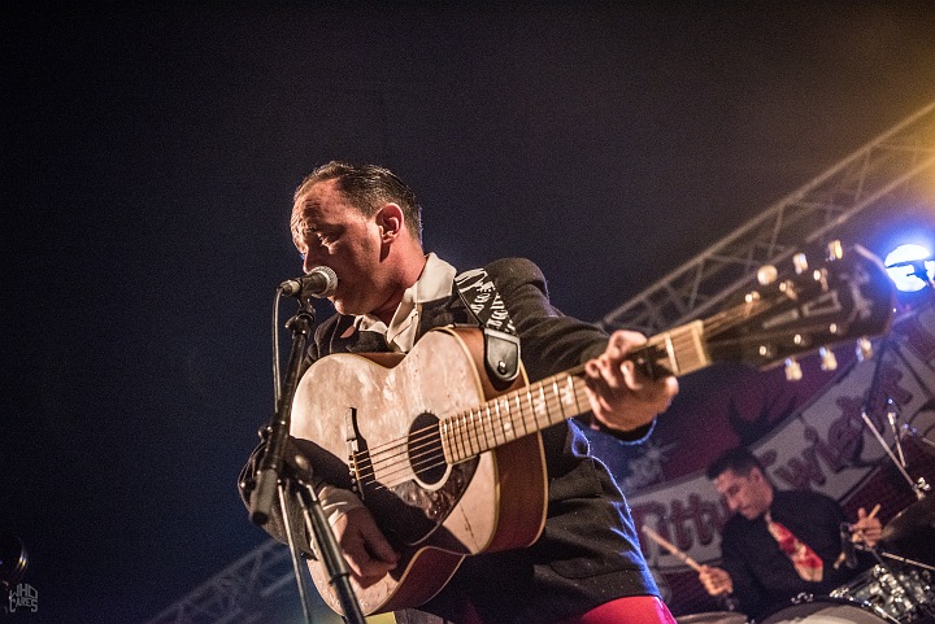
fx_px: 1169
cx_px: 468
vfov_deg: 29.9
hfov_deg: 43.6
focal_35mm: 45
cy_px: 312
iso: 1250
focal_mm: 45
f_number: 2.8
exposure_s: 1/160
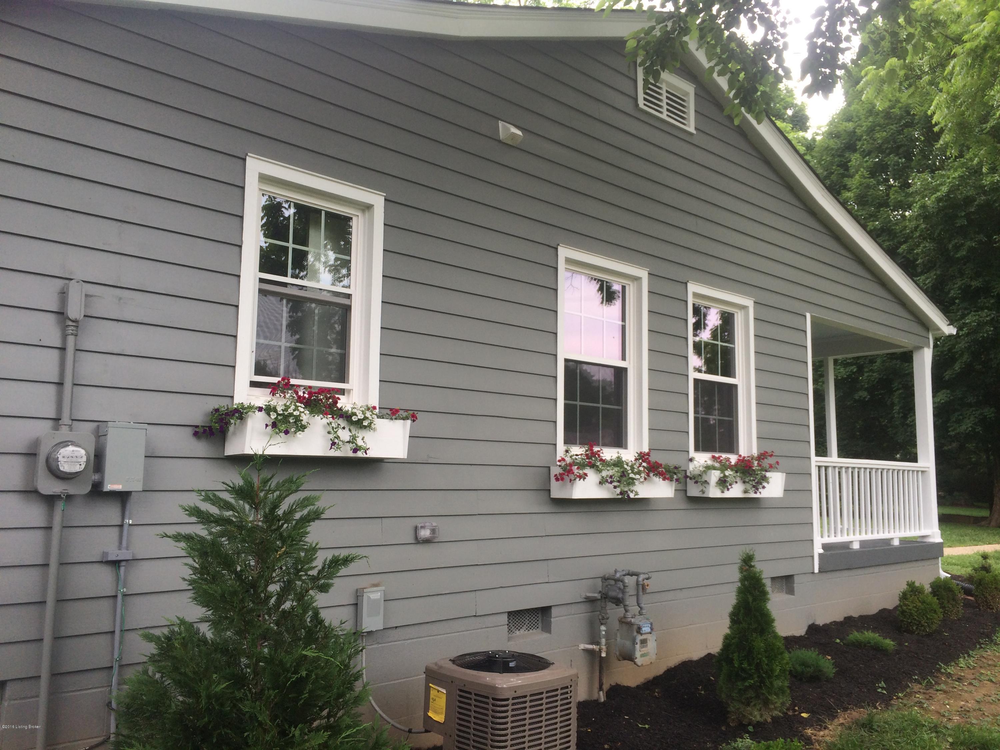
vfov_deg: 48.2
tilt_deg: +5.9
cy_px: 375
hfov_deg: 61.7
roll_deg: +0.0
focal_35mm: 29
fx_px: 838
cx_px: 500
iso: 32
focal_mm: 4.15
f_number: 2.2
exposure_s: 1/370
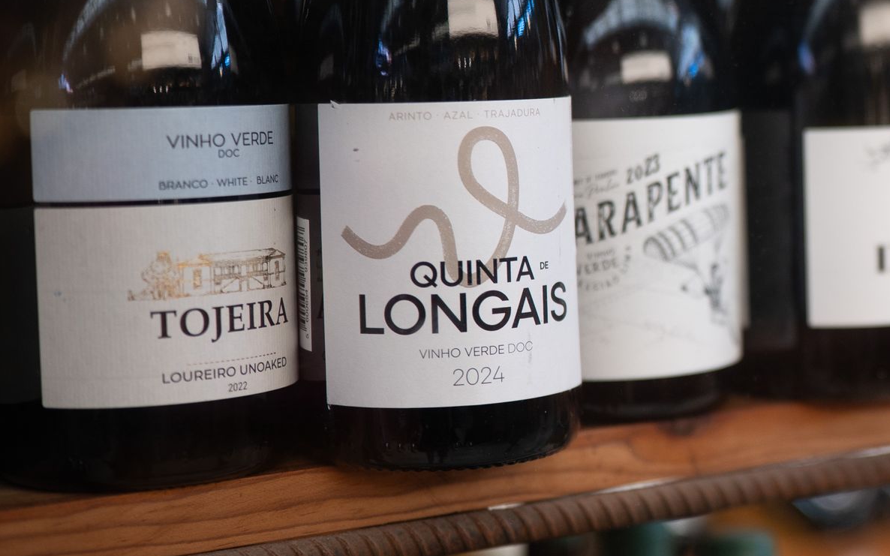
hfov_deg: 22.1
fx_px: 2183
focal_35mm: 90
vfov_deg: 14.5
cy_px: 181
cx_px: 915
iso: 360
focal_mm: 35
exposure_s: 1/160
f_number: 1.4
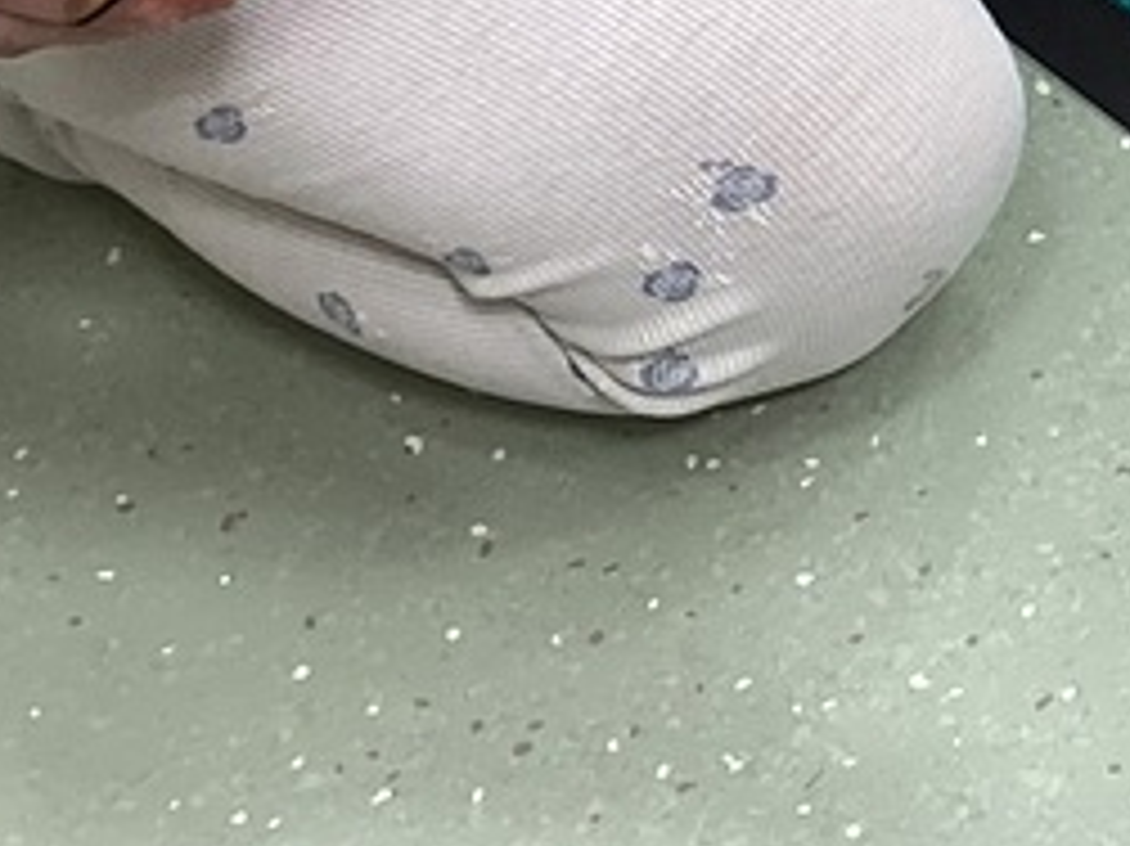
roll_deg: +1.3
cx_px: 2046
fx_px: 4307
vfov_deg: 10.5
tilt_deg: -41.5
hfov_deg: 13.4
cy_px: -698
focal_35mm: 132
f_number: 2.4
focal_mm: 3.3
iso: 64
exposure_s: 1/50
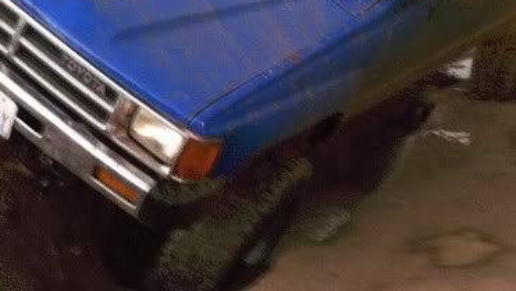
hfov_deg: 20.3
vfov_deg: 11.5
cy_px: 43
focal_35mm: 105
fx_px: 1437
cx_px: 293
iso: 100
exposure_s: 1/15
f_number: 2.8
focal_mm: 3.9
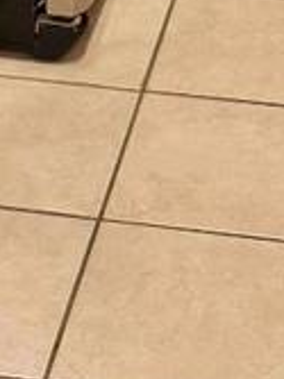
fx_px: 1698
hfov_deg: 9.5
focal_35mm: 155
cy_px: -626
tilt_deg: -10.8
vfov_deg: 10.4
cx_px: 300
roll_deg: -2.0
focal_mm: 6.76
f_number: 1.78
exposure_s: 1/60
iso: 400
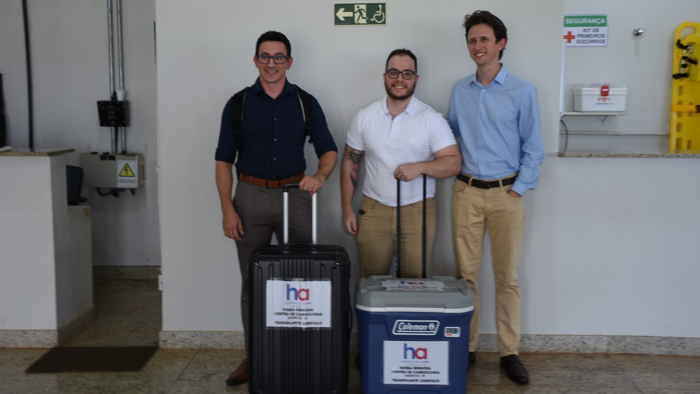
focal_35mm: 41
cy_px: 181
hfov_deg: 49.4
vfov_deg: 29.0
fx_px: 761
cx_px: 349
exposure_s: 1/40
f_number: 3.8
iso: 100
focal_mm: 26
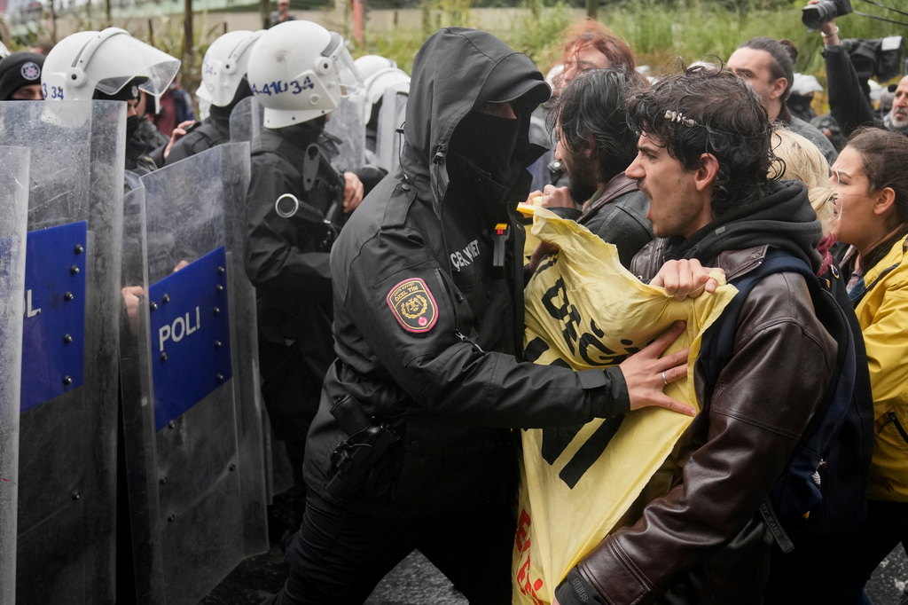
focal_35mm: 36
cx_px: 454
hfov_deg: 53.1
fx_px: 908
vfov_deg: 36.8
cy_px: 302
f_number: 2.8
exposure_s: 1/6400
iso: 1000
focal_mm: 24
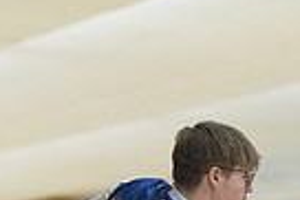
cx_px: 139
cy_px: 362
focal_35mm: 577
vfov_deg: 2.4
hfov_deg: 3.6
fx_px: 4813
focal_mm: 135
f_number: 4
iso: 10000
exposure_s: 1/1000
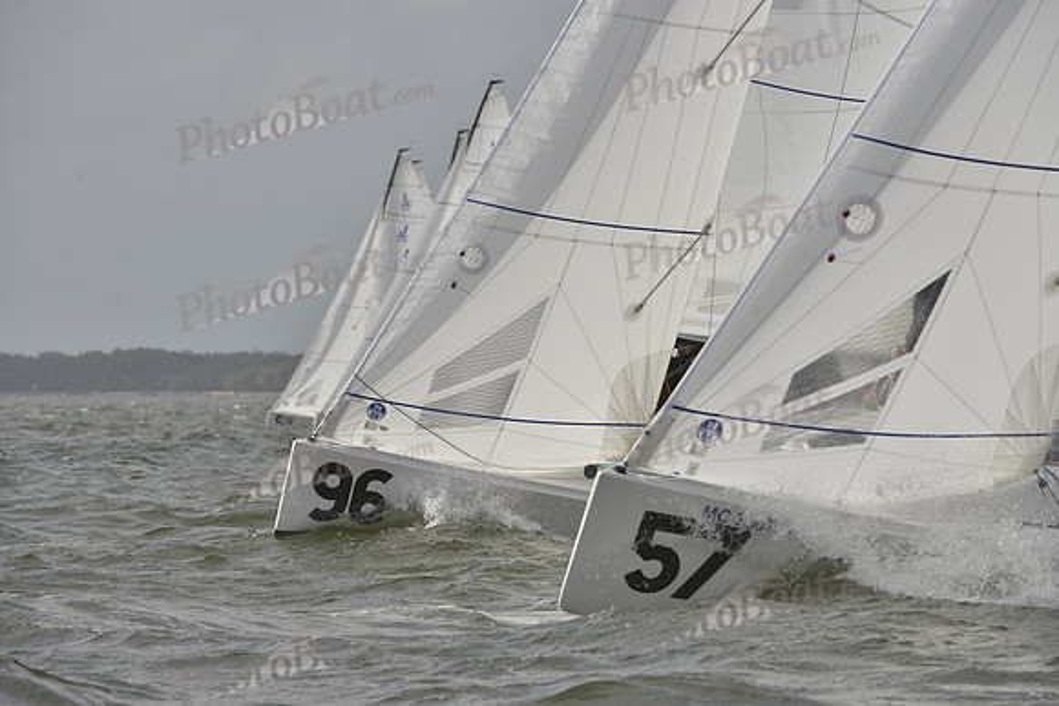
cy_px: 353
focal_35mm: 280
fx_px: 8238
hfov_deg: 7.4
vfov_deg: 4.9
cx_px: 530
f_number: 10
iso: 400
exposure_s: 1/1250
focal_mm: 280
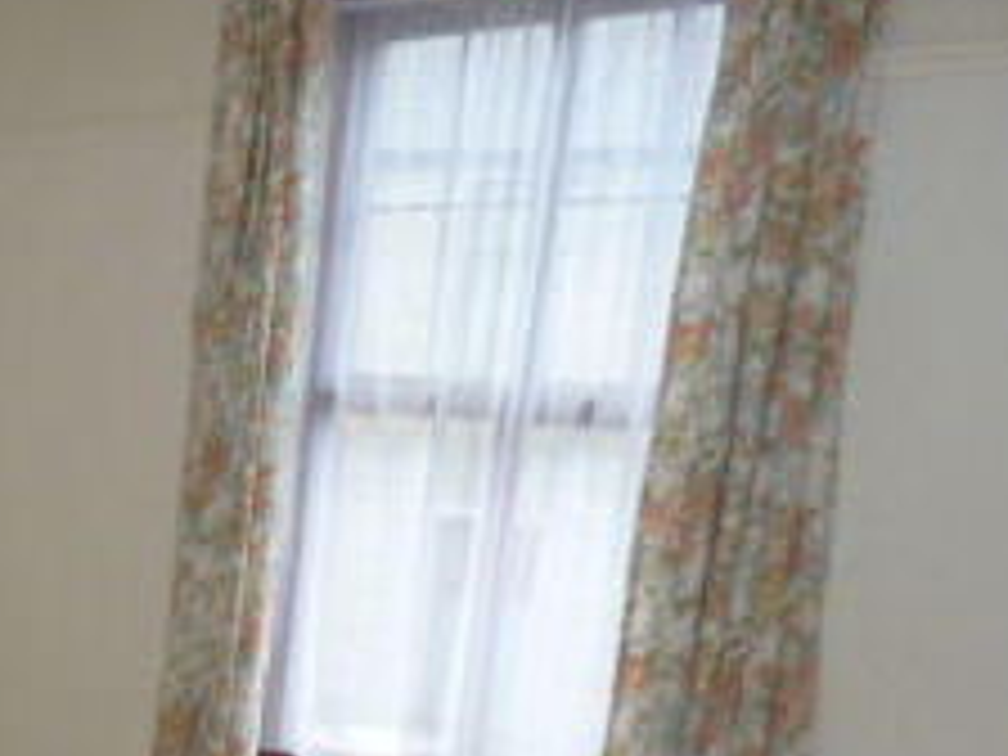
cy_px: 880
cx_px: -277
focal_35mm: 65
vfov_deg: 21.2
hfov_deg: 25.8
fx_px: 1893
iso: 250
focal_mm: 4.1
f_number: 3.3
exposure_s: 1/30
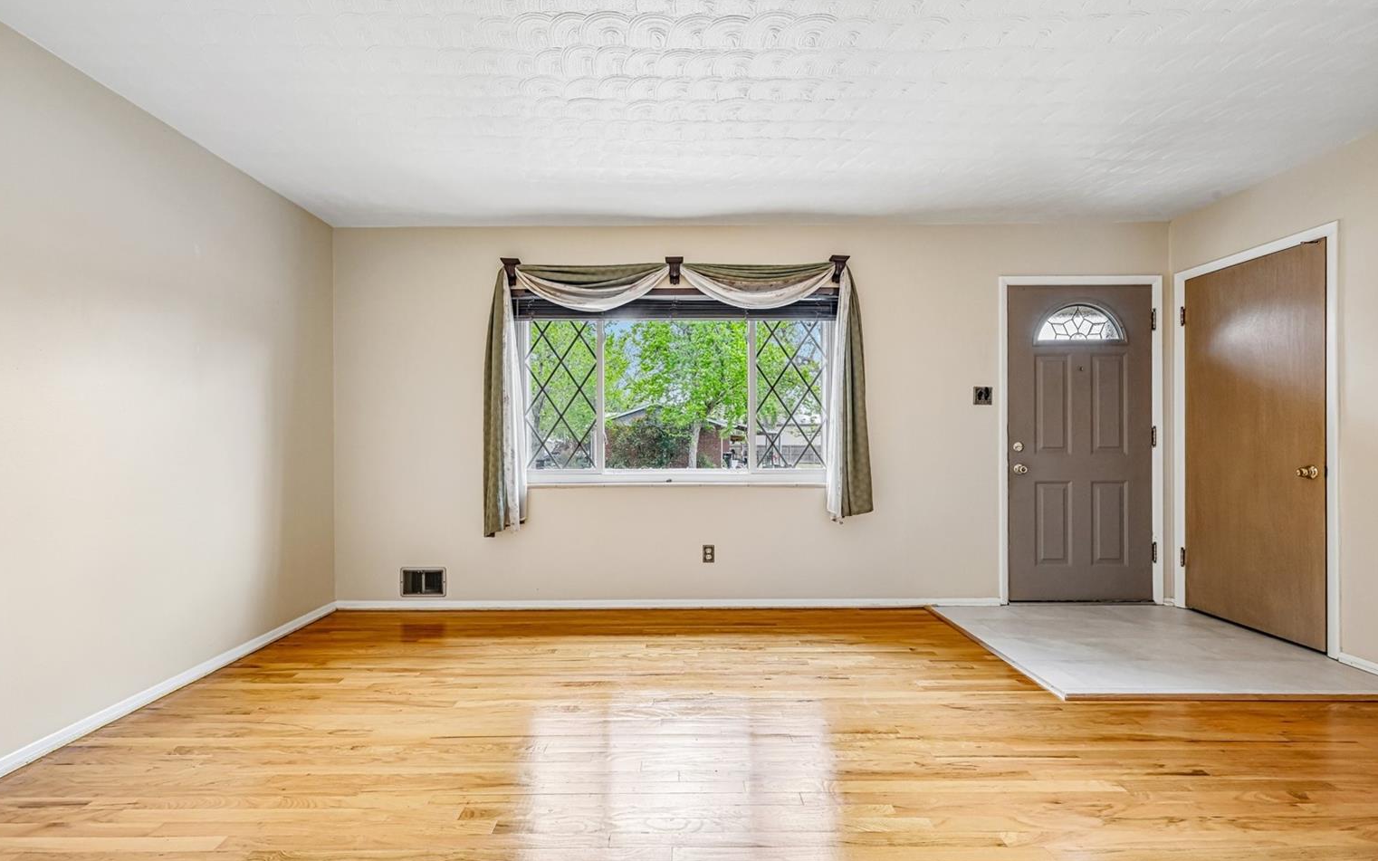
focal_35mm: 15
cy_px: 434
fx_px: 563
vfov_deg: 74.8
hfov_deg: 101.4
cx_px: 670
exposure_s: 1/13
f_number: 11
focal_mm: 14
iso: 400
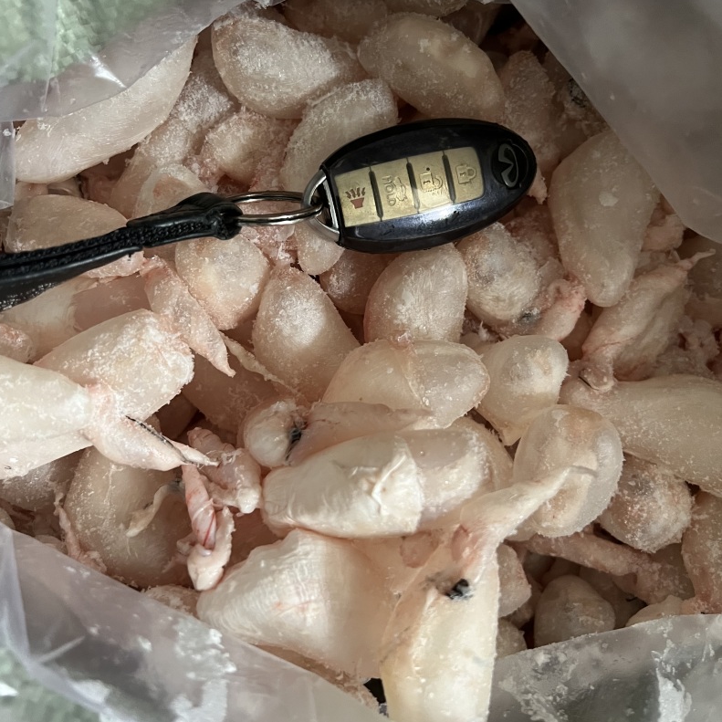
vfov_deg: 52.4
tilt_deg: -77.4
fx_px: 732
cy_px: 324
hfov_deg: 52.5
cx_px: 358
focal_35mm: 31
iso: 400
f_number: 1.5
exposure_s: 1/60
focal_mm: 5.7
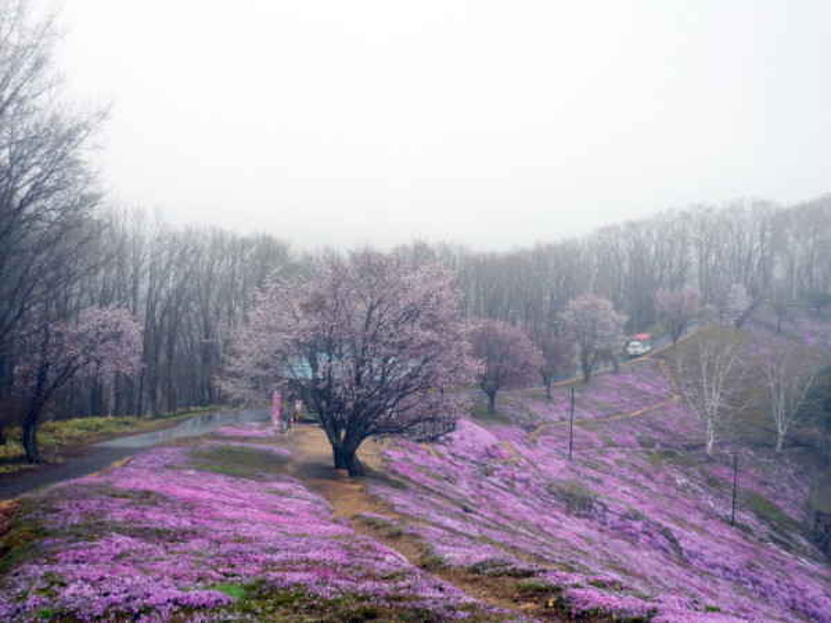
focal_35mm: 41
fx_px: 984
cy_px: 312
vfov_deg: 35.1
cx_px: 416
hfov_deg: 45.8
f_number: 3
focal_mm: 6.8
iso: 100
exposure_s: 1/125
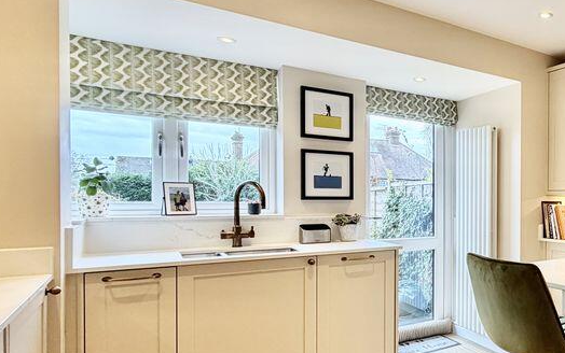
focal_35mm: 29
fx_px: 447
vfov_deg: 43.1
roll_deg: -0.2
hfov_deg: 54.6
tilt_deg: -0.1
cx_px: 527
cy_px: 203
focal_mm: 2.22
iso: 125
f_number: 2.2
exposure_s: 1/121
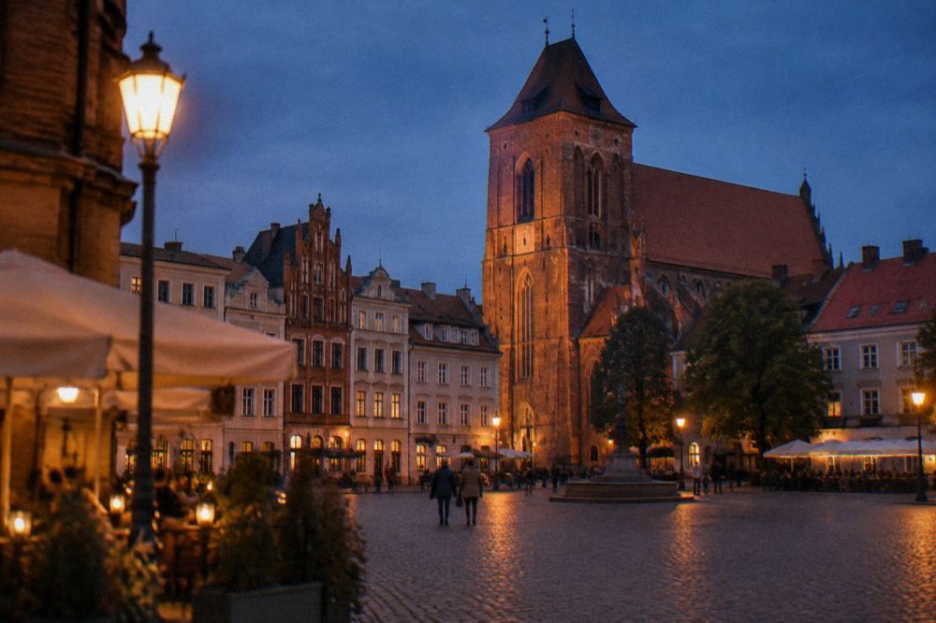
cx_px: 468
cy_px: 312
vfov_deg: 28.1
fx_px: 1248
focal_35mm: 48
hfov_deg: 41.1
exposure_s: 1/30
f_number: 9
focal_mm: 48
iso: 8000
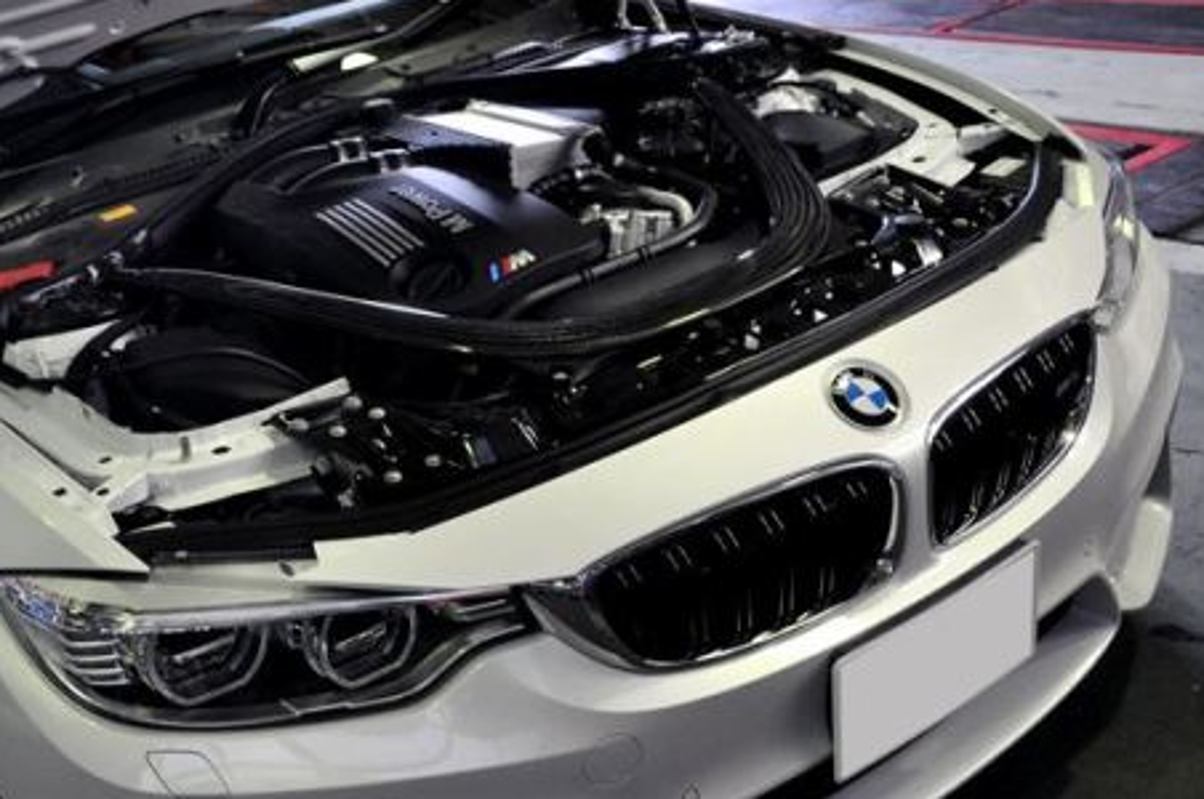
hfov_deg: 40.5
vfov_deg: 27.6
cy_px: 382
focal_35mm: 49
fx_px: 1625
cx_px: 479
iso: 2500
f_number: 5.6
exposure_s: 1/200
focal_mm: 25
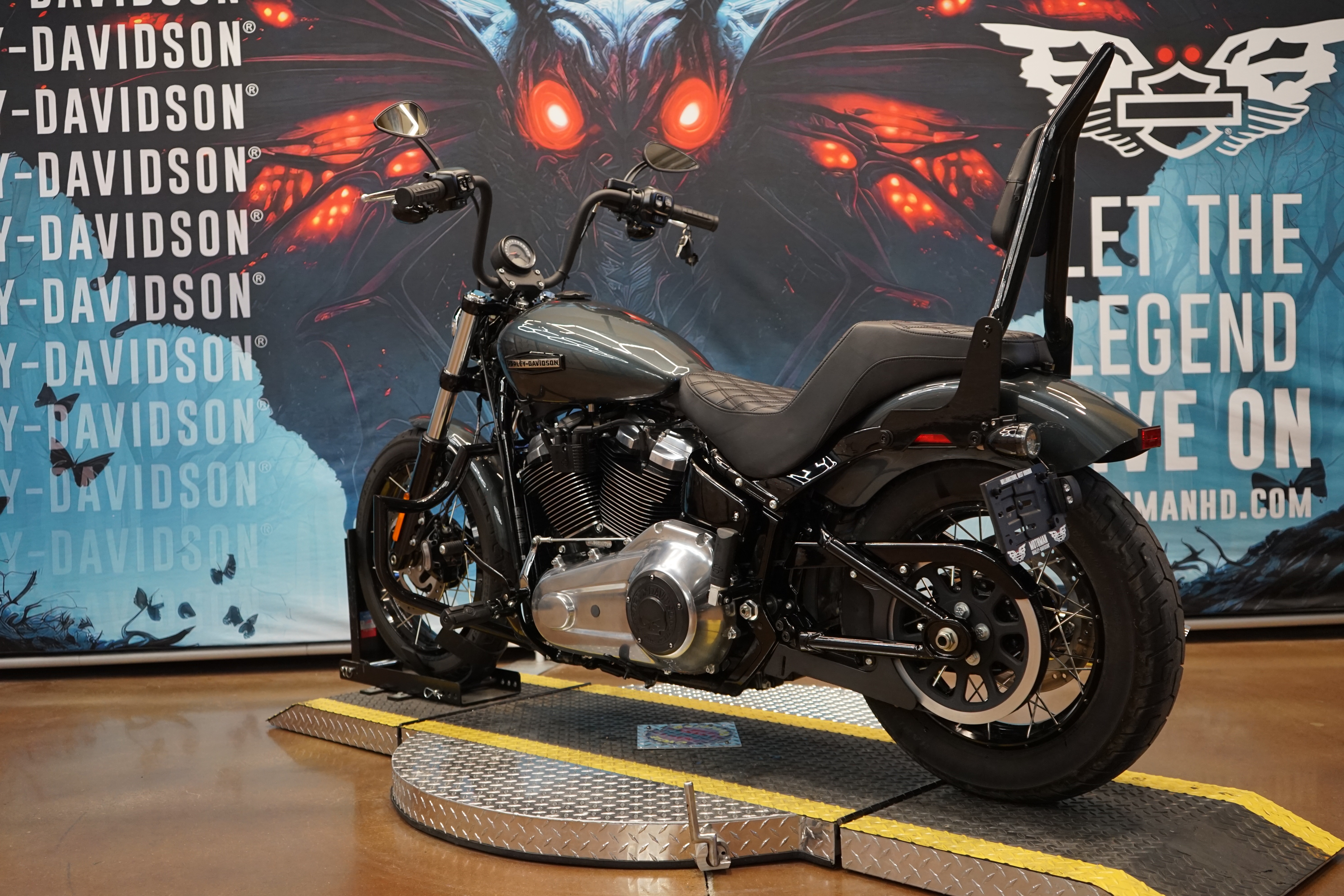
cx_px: 672
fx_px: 1232
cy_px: 448
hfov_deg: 57.2
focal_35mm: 33
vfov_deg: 40.0
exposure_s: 1/160
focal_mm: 33
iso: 1250
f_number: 4
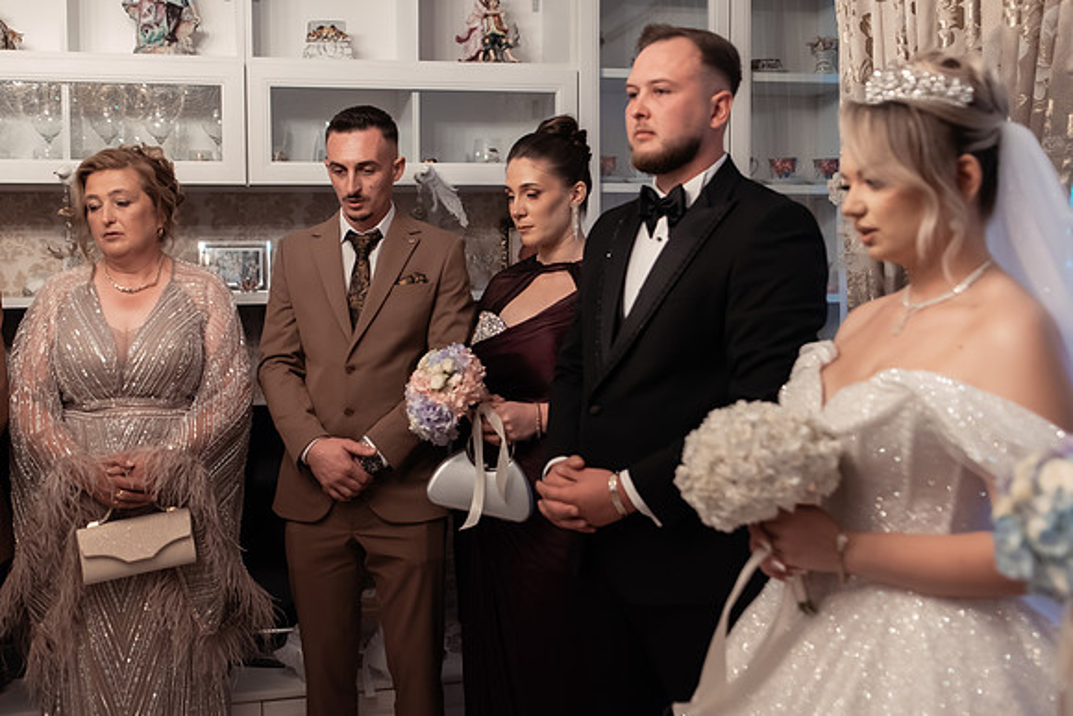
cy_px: 332
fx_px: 1168
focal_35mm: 39
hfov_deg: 49.3
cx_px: 482
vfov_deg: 34.1
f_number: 2.5
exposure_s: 1/250
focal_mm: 35
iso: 1600
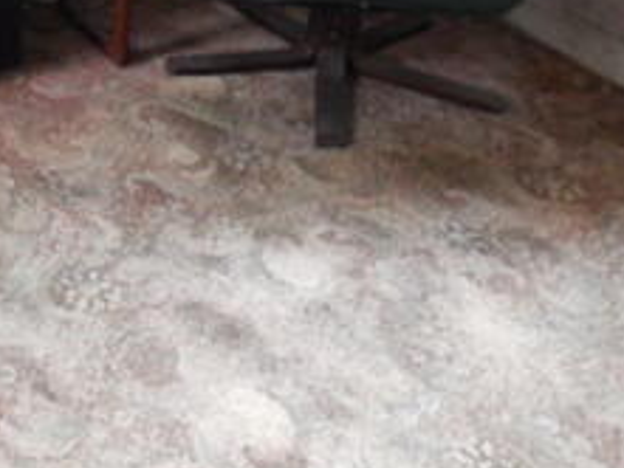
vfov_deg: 17.8
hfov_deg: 22.8
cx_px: -112
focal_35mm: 79
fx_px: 1425
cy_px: -97
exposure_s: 1/30
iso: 250
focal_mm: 5.3
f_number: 3.2
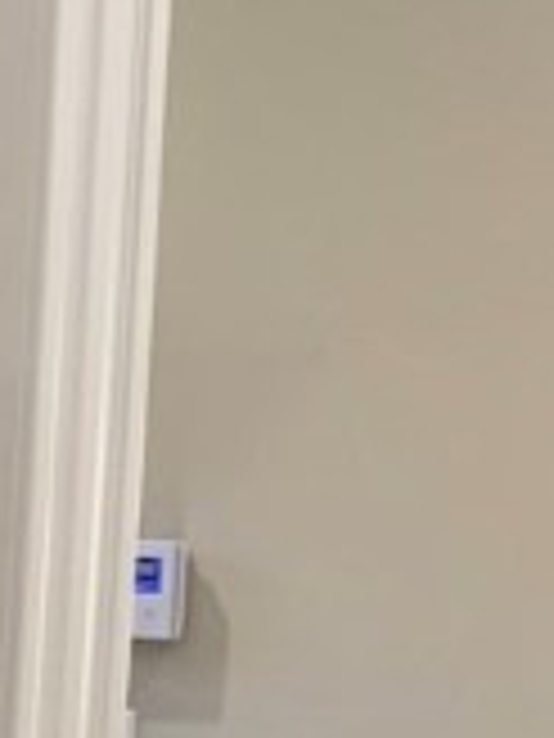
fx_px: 2603
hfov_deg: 10.9
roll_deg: -1.3
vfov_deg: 15.3
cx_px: -631
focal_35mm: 122
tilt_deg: -10.4
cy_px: 1004
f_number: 1.8
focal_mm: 4.25
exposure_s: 1/60
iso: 250
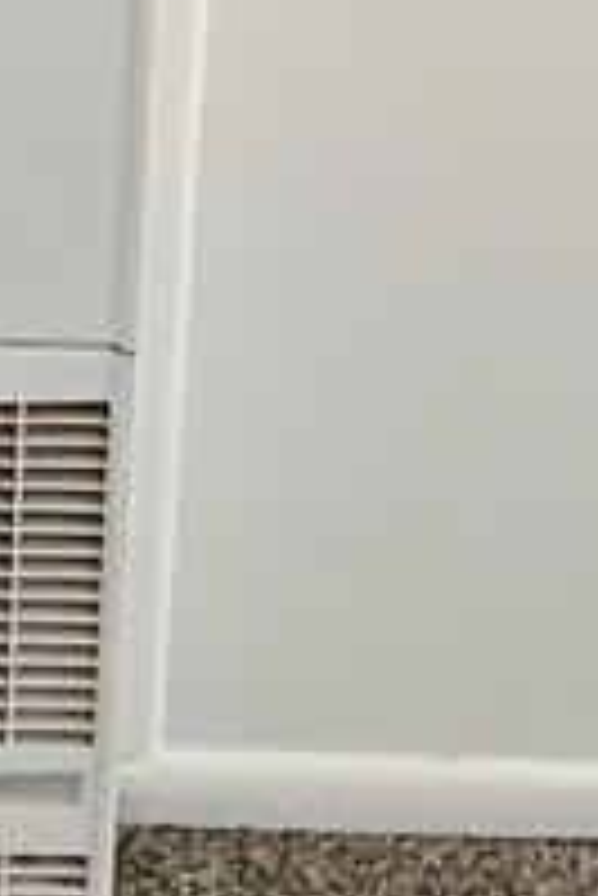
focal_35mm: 310
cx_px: 351
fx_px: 7710
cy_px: 1076
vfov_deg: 6.6
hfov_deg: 4.4
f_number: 1.8
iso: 50
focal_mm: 3
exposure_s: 1/60
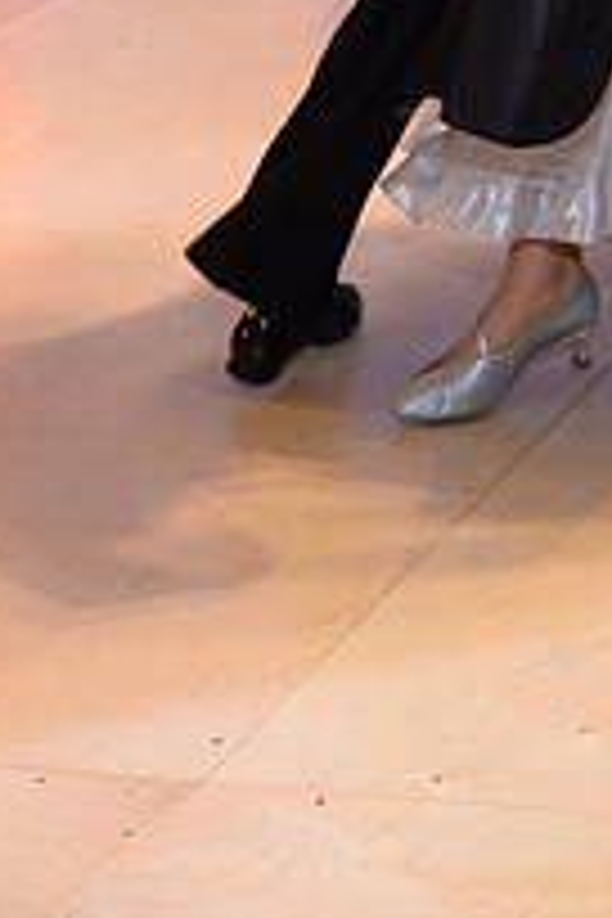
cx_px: 839
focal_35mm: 156
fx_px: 3978
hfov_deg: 8.6
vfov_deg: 12.6
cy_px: -374
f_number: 5
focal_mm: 55
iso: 1250
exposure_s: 1/250
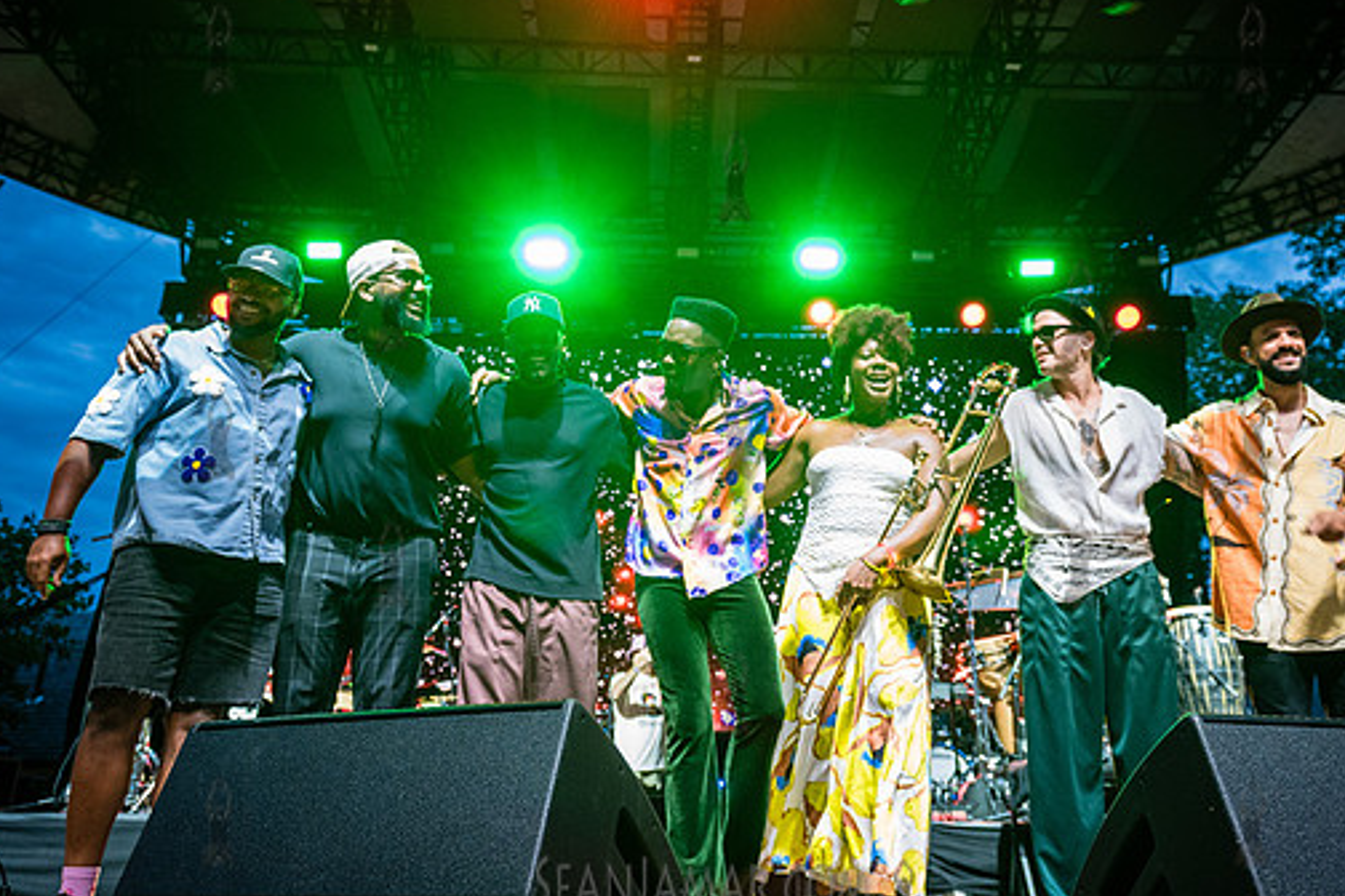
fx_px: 1158
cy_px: 371
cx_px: 716
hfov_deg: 60.2
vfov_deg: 42.2
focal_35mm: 31
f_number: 4
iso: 3200
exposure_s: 1/160
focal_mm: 24
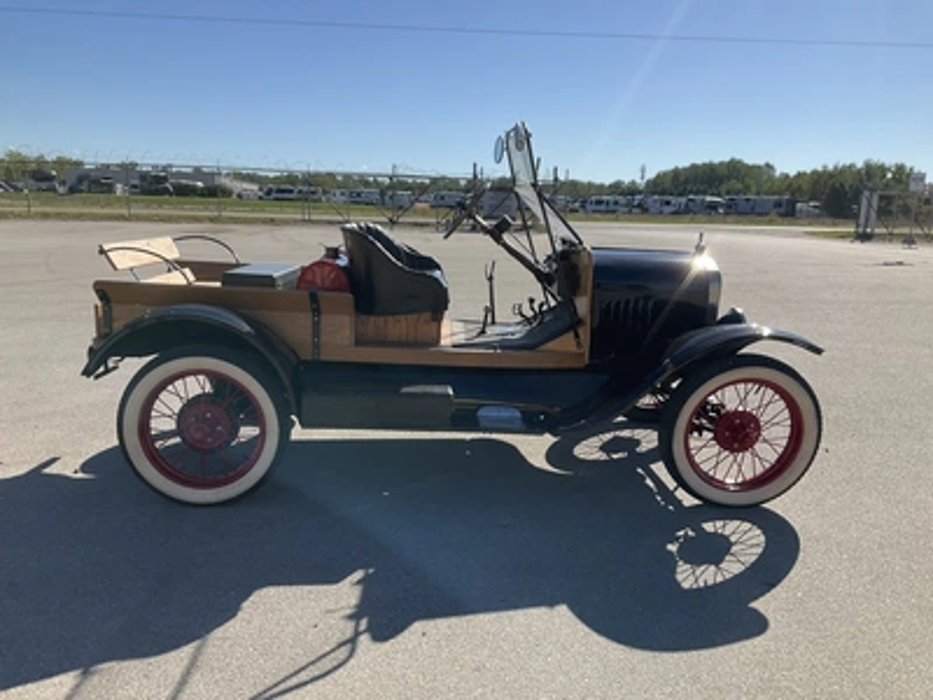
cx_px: 466
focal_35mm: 29
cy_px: 350
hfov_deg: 61.7
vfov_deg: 48.2
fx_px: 782
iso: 25
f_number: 1.8
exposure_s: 1/2058
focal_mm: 3
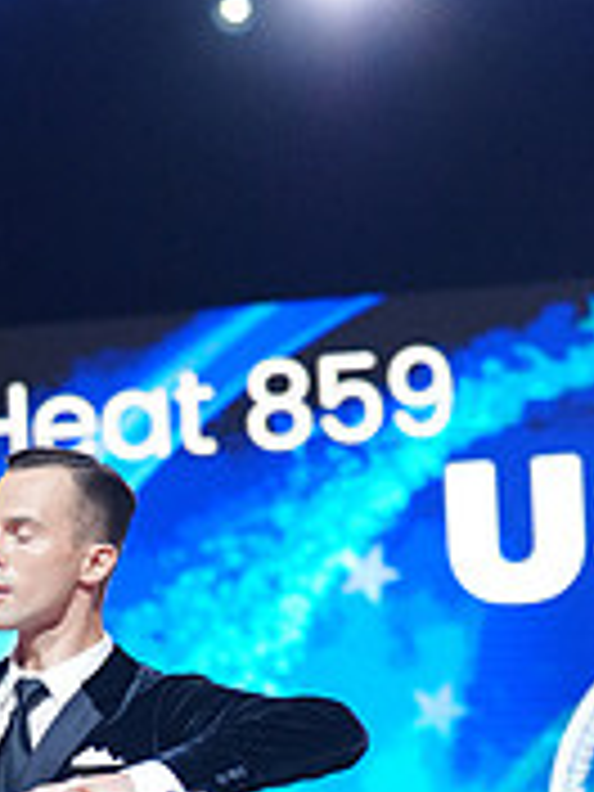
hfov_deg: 6.7
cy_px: 1215
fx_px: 5079
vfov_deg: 8.7
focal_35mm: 222
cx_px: -47
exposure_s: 1/500
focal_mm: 70
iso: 2000
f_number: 2.8
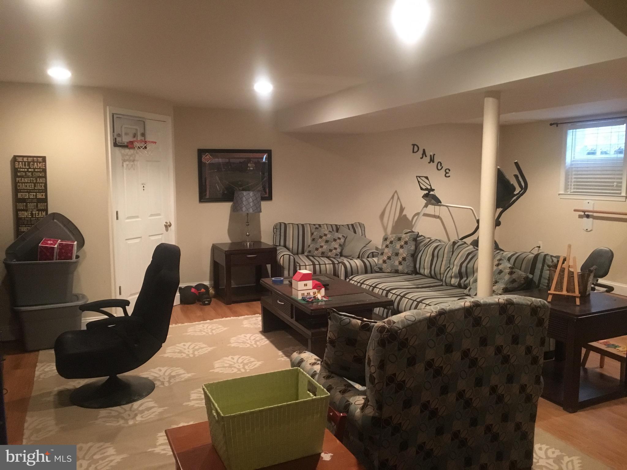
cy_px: 235
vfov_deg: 48.2
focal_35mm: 29
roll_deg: +0.2
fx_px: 525
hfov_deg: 61.7
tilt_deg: -7.9
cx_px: 314
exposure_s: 1/15
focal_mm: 4.15
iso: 320
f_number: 2.2
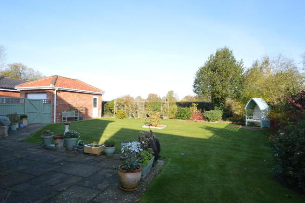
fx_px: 152
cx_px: 152
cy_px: 102
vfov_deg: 67.3
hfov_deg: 90.1
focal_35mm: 18
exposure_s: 1/320
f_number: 8
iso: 400
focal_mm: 12
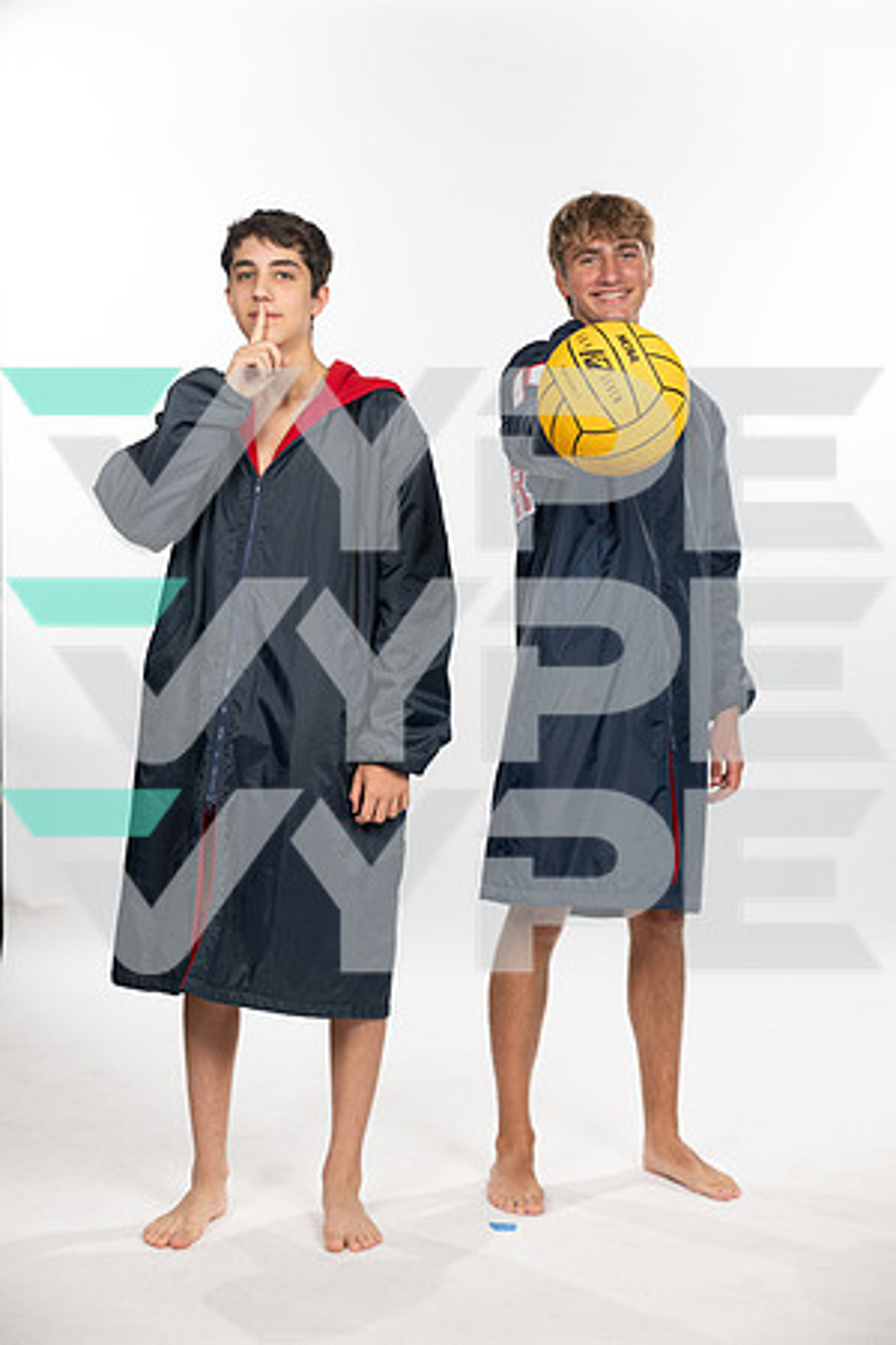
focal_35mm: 60
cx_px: 448
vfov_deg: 33.4
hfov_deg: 22.6
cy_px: 672
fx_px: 2240
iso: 200
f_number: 5.6
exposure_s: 1/250
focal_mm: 60
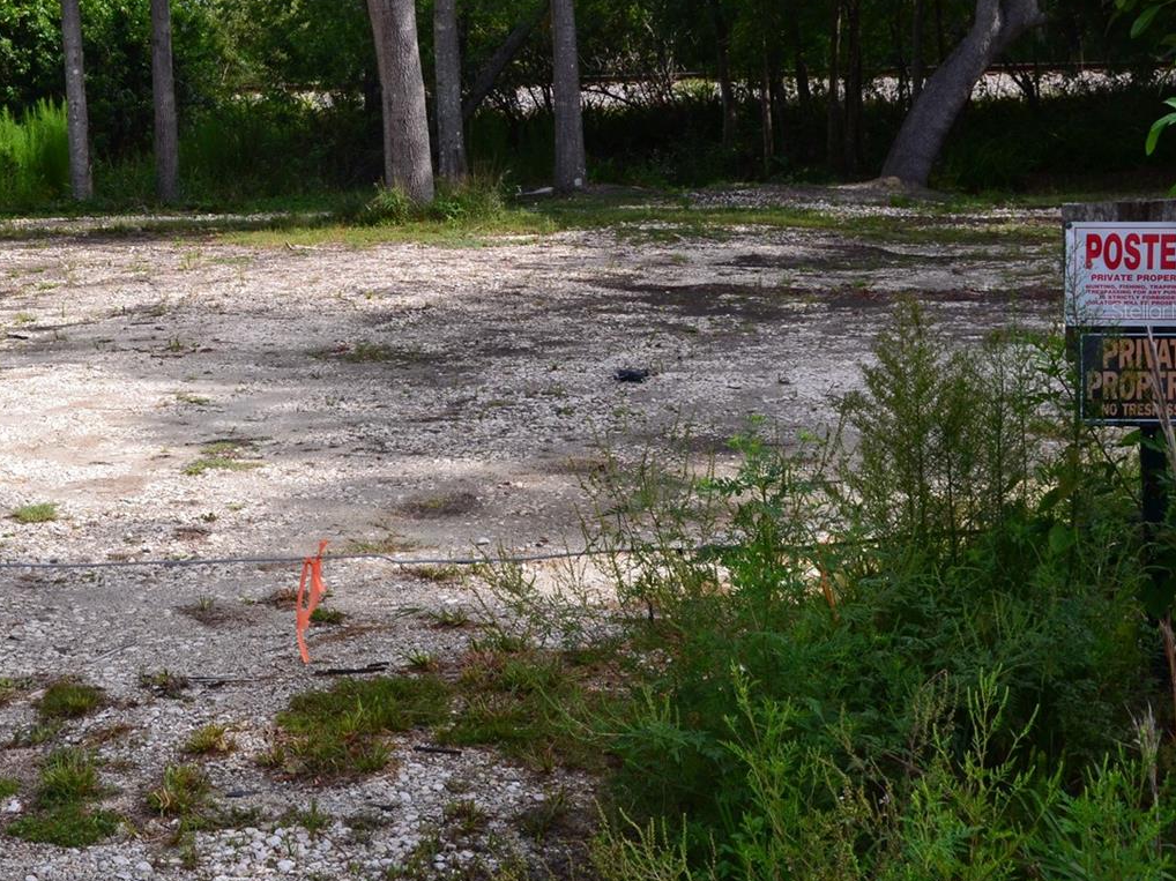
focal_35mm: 68
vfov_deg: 21.5
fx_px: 2310
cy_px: 311
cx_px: 290
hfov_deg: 28.1
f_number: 10
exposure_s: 1/320
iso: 400
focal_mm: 30
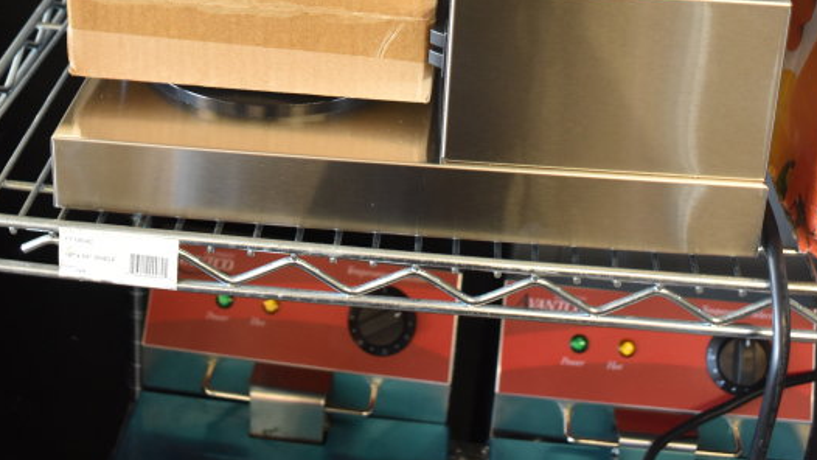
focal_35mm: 63
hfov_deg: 33.4
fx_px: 1363
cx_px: 416
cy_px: -192
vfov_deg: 17.5
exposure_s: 1/40
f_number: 3.8
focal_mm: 23
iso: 800
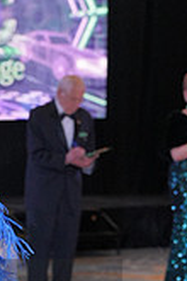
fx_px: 1971
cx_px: -111
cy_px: 317
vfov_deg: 8.1
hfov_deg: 5.4
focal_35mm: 253
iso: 3200
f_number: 4
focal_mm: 72
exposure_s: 1/400
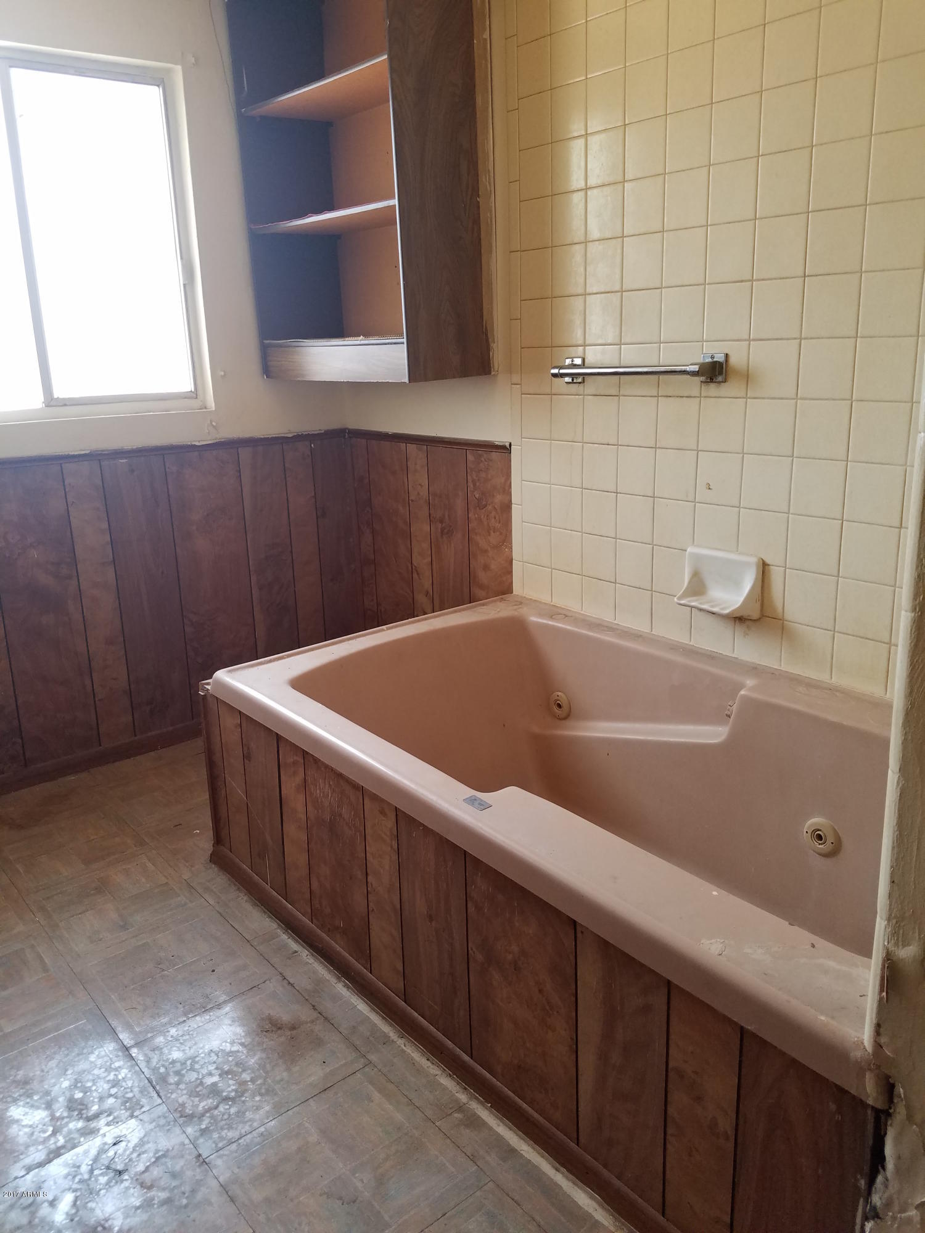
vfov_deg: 67.3
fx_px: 926
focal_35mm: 26
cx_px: 462
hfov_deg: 53.1
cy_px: 616
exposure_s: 1/60
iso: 125
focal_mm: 4.2
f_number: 1.7
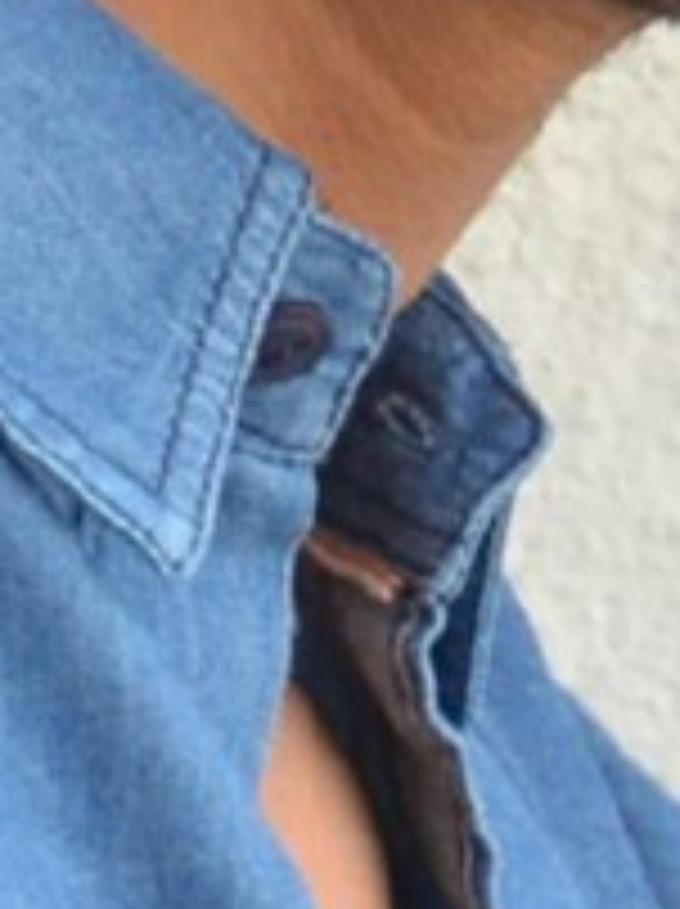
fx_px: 21224
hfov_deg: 1.8
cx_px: 504
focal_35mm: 809
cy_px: 263
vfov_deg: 2.5
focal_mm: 75
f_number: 5.6
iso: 500
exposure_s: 1/125
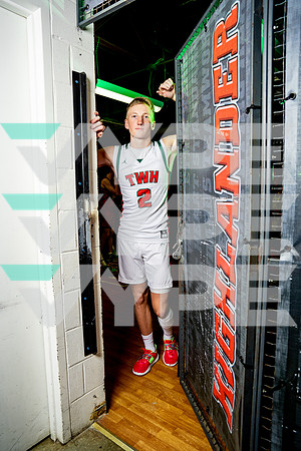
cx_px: 150
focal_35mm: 24
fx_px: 301
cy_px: 226
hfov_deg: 53.1
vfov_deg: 73.7
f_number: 5
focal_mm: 24
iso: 200
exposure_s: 1/200
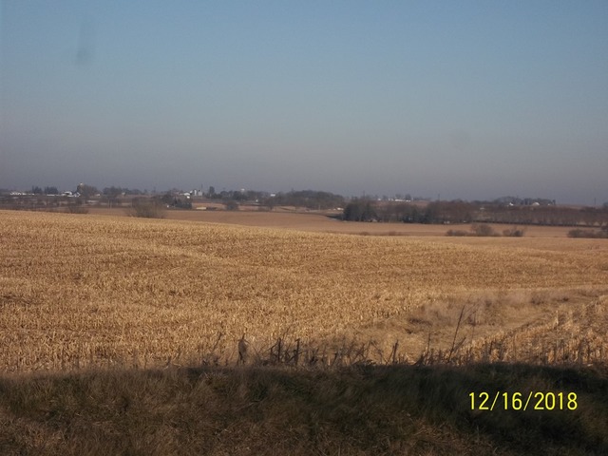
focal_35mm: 135
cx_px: 304
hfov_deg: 14.6
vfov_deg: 11.0
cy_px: 228
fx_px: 2371
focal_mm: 24.5
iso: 80
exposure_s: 1/500
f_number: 5.9
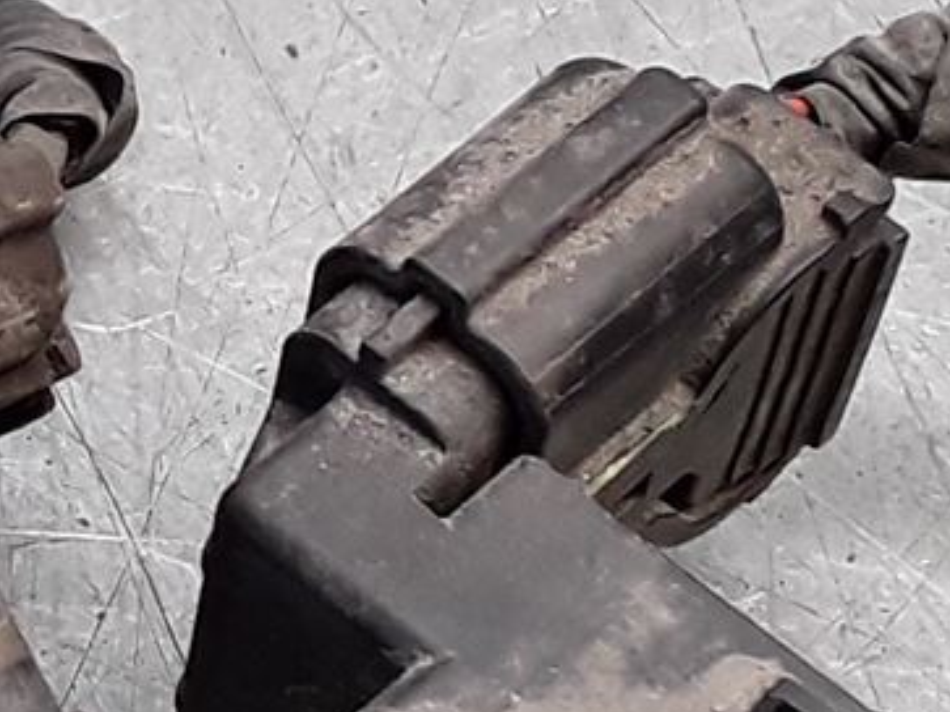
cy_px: 435
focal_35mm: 158
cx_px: -547
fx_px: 4335
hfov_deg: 11.9
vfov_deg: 9.4
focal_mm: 2.91
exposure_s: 1/100
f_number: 1.9
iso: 80
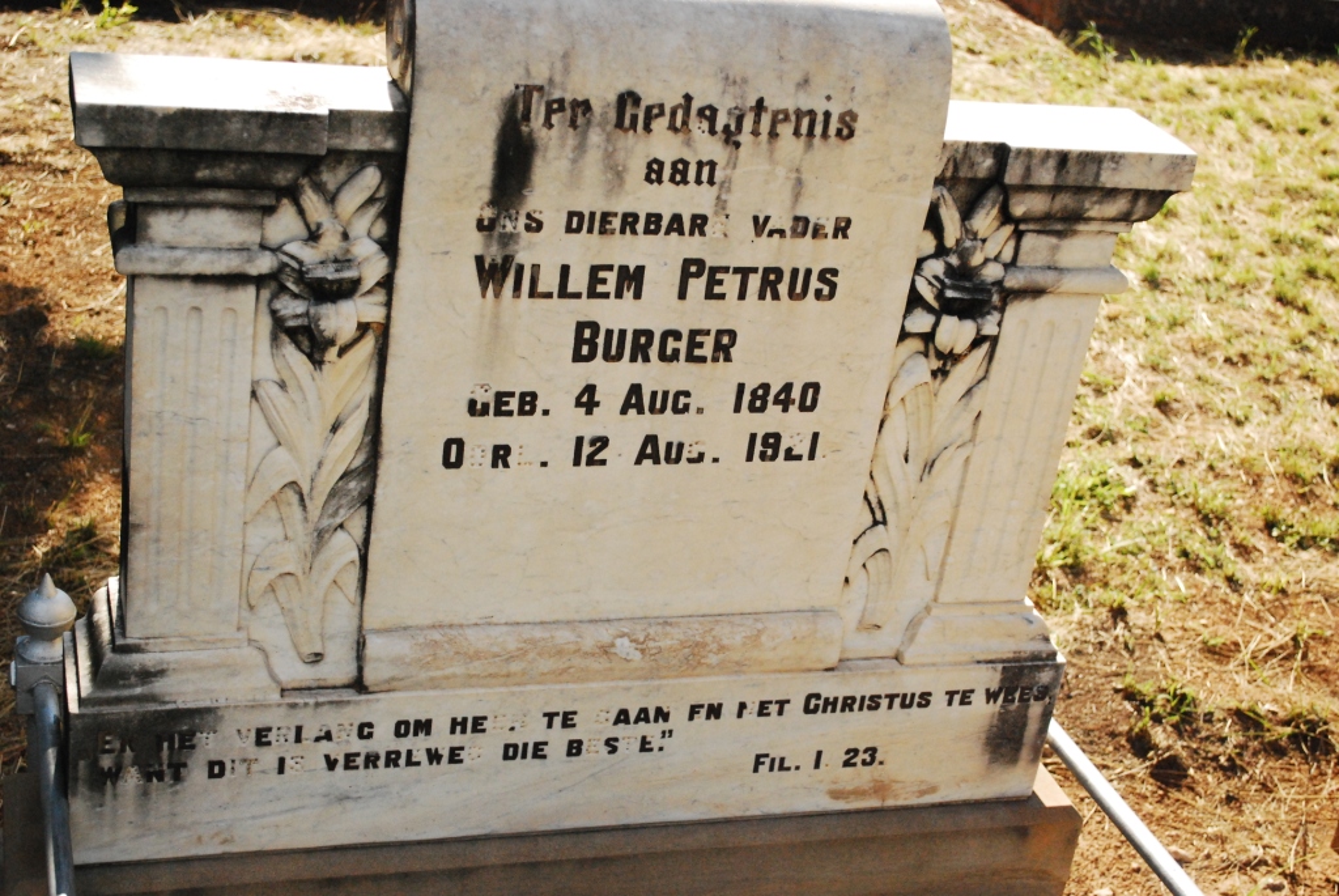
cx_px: 670
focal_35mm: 52
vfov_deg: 25.8
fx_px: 1955
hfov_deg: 37.8
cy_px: 448
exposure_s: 1/4000
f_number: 5.3
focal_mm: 35
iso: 1600
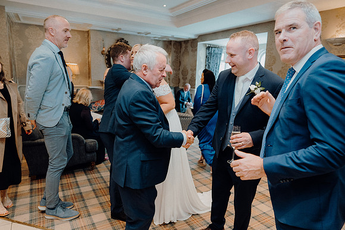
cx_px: 172
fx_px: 230
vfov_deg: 53.2
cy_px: 115
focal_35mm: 24
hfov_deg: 73.7
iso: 2500
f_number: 3.5
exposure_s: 1/160
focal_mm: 24
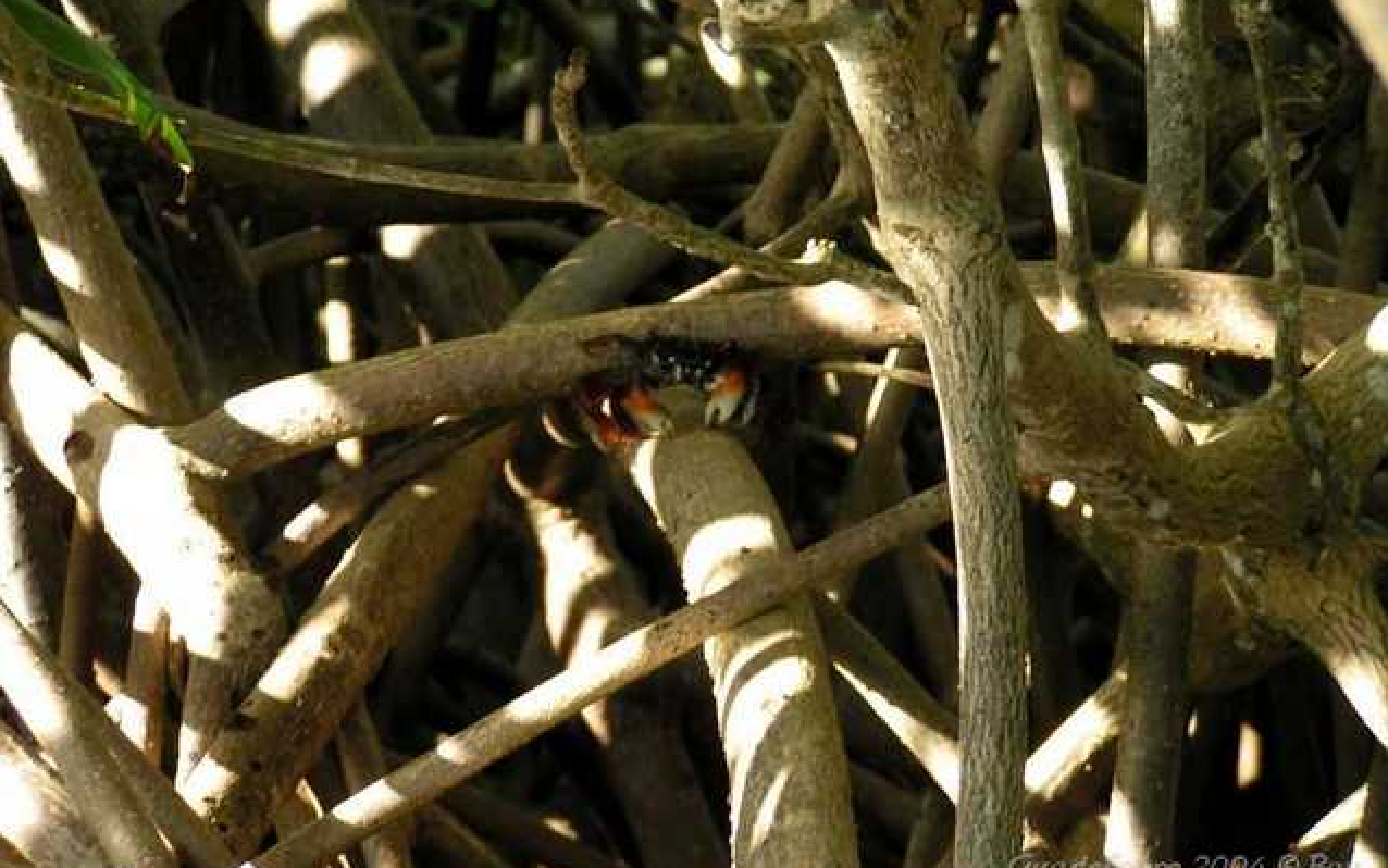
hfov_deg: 12.5
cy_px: 372
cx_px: 694
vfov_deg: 7.9
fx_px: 6318
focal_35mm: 167
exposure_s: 1/160
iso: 80
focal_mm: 24
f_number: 3.5
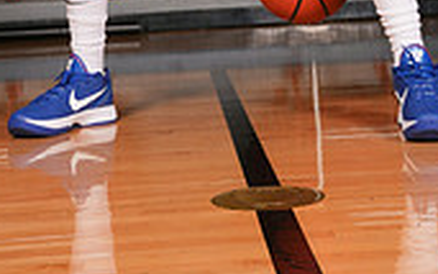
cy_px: -297
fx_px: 1122
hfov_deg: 22.1
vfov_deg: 12.1
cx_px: 205
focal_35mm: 94
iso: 400
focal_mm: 35
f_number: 8
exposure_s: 1/200
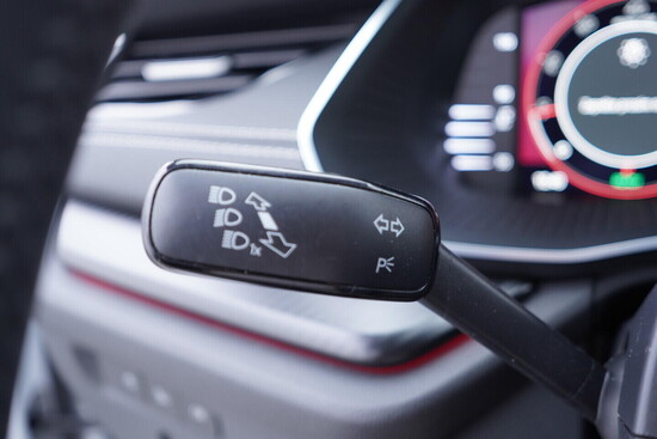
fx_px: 657
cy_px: 220
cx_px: 328
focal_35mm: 36
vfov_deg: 36.9
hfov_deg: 53.1
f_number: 2.8
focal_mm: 24
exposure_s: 1/40
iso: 400
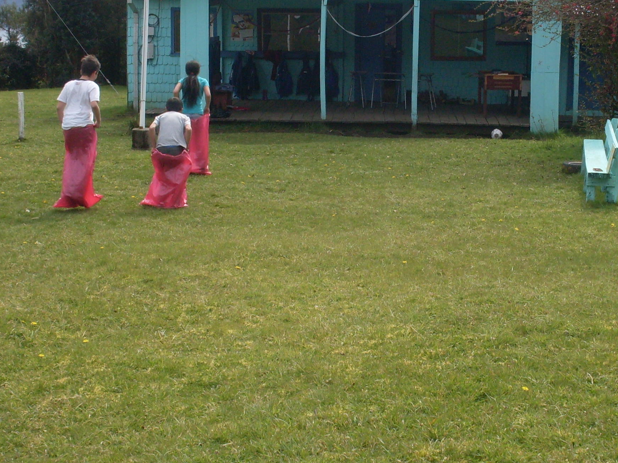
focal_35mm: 71
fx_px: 1267
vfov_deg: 20.7
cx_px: 391
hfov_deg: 27.3
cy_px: 236
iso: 80
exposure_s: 1/125
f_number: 8.4
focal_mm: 6.3
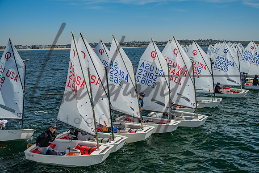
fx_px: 324
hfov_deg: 43.6
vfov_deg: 29.9
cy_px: 86
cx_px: 130
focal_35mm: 45
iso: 100
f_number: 8
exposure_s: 1/640
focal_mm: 45
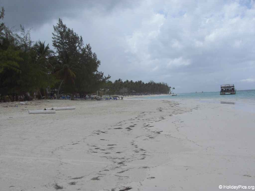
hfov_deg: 49.0
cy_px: 96
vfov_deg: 37.7
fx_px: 280
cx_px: 128
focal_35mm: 38
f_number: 8
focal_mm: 6.2
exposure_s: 1/250
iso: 64
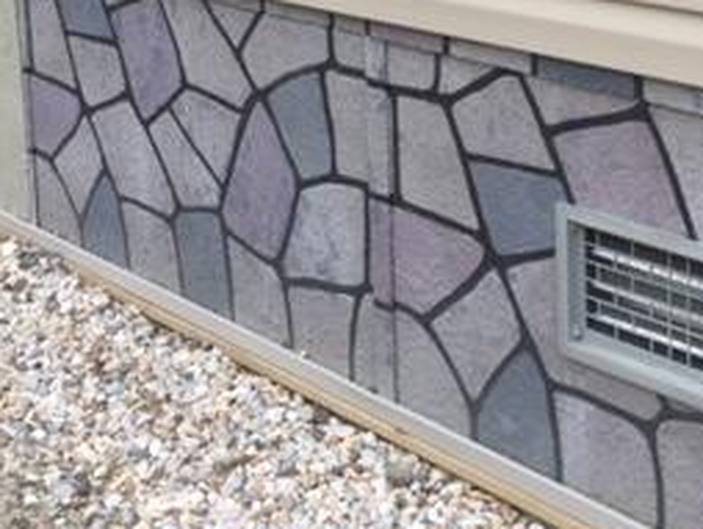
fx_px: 1484
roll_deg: +0.4
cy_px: -8
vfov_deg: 19.6
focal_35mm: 73
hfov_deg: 26.5
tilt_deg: -11.3
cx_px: 479
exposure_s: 1/599
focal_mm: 4.15
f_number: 2.2
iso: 32
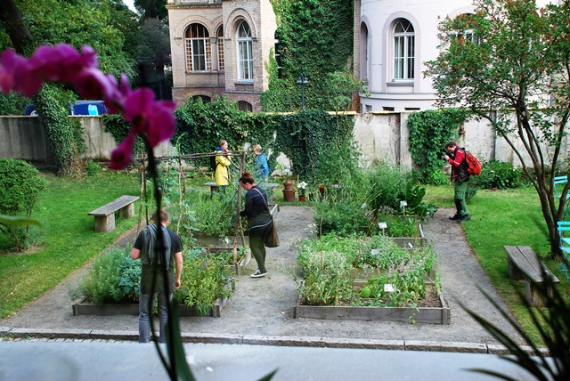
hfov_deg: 46.4
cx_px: 285
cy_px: 190
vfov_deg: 32.0
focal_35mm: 42
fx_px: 666
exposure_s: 1/60
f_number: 4
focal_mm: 28
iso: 200
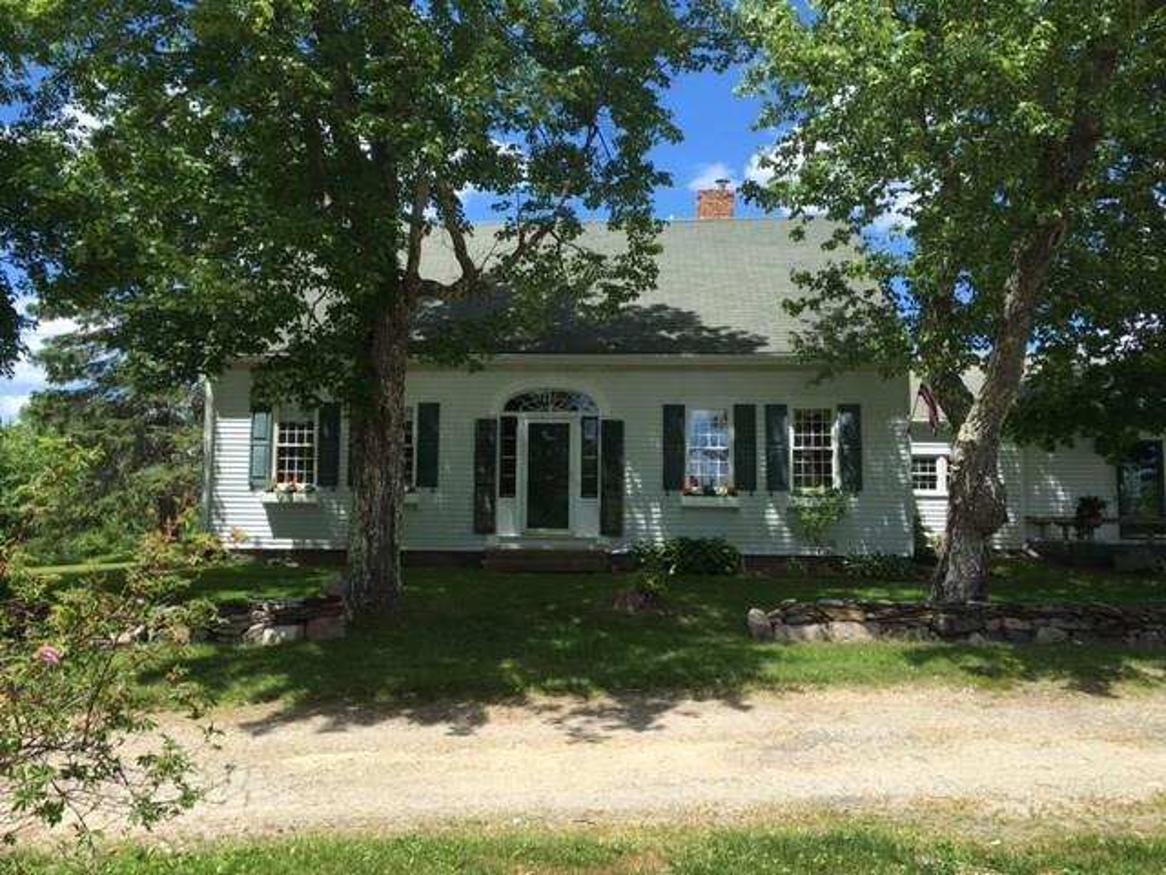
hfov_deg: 61.7
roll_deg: -1.1
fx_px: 977
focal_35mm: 29
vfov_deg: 48.2
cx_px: 583
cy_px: 438
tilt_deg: +5.1
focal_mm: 4.15
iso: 25
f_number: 2.2
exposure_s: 1/916
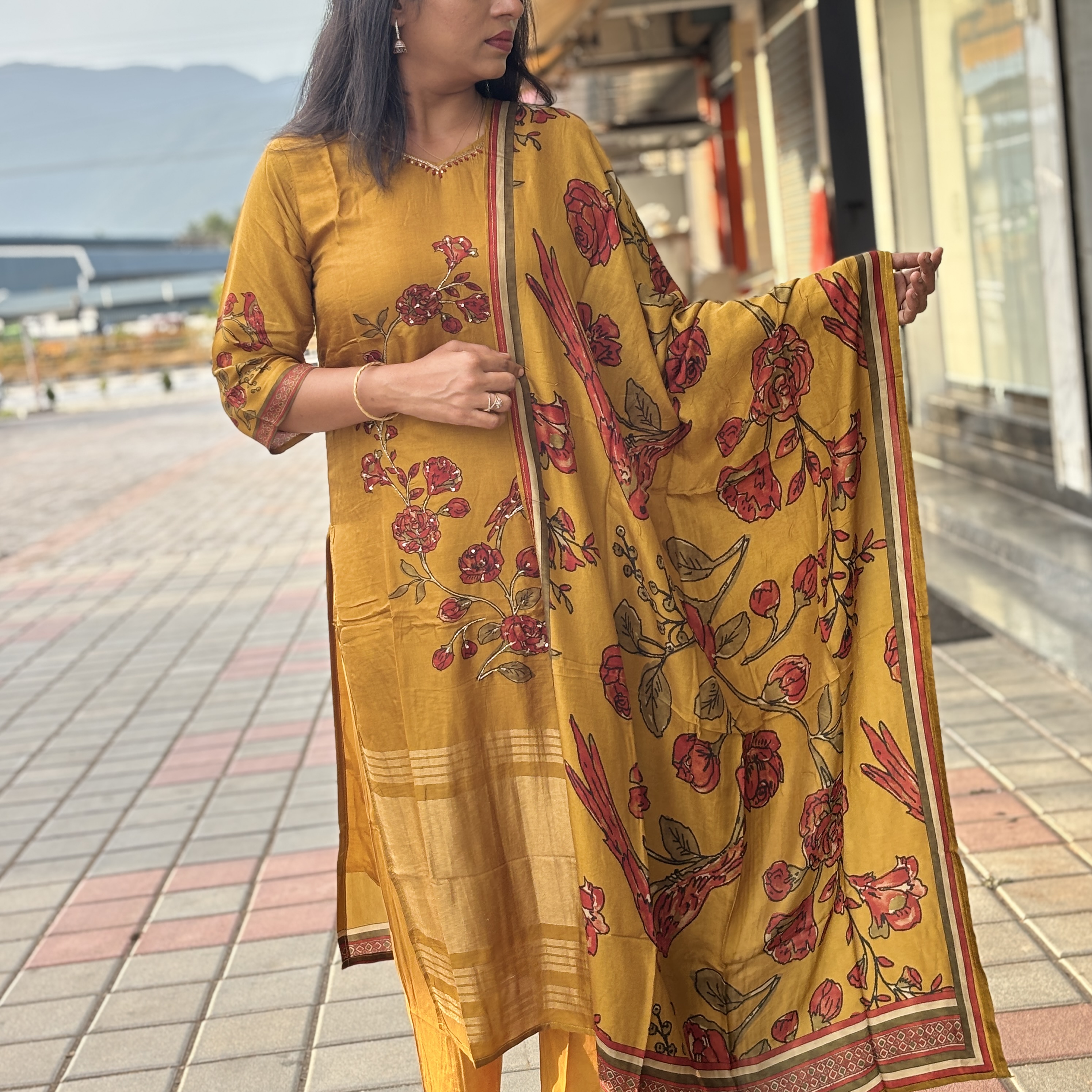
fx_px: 2213
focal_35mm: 62
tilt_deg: -5.6
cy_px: 480
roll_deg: +6.1
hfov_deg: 27.7
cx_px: 547
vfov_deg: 27.7
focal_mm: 5.96
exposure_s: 1/358
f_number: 1.6
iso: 32
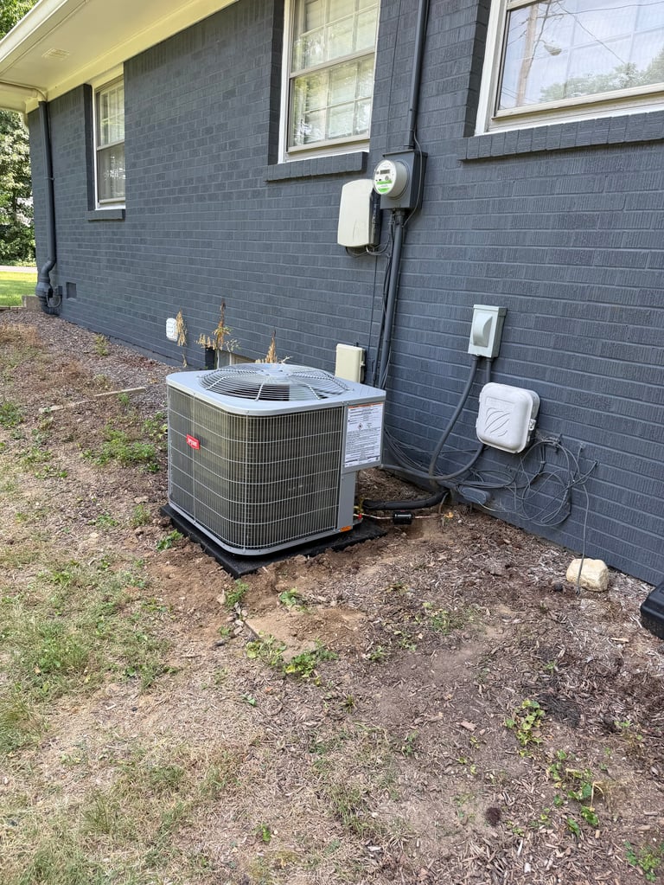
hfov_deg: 56.8
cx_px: 332
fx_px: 613
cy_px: 442
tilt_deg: -12.2
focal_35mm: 24
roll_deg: -6.4
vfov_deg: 71.6
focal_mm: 6.76
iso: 80
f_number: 1.78
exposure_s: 1/445
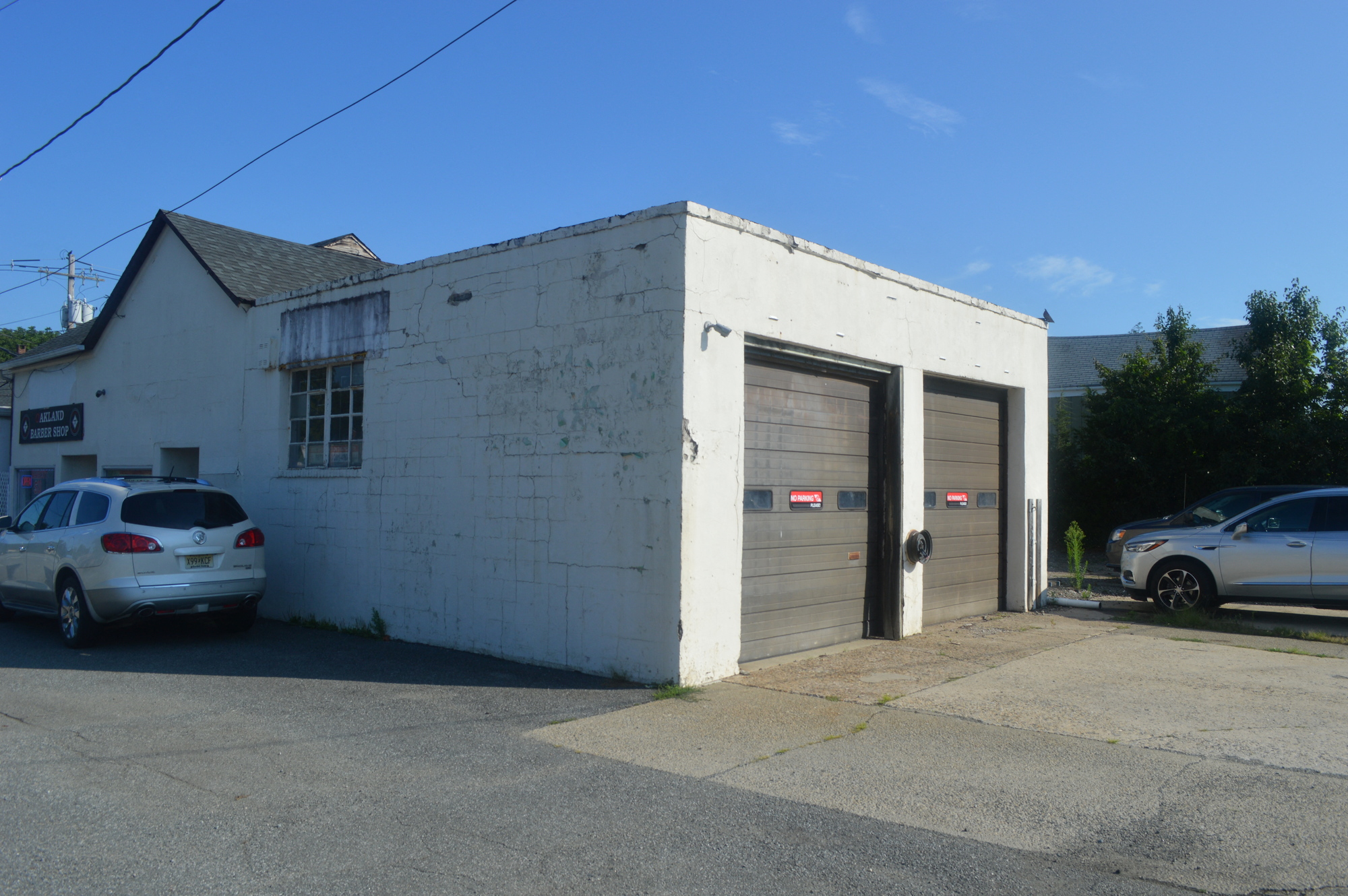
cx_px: 674
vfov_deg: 47.9
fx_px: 1010
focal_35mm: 27
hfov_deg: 67.4
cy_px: 448
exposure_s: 1/250
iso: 100
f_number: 8
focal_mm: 18
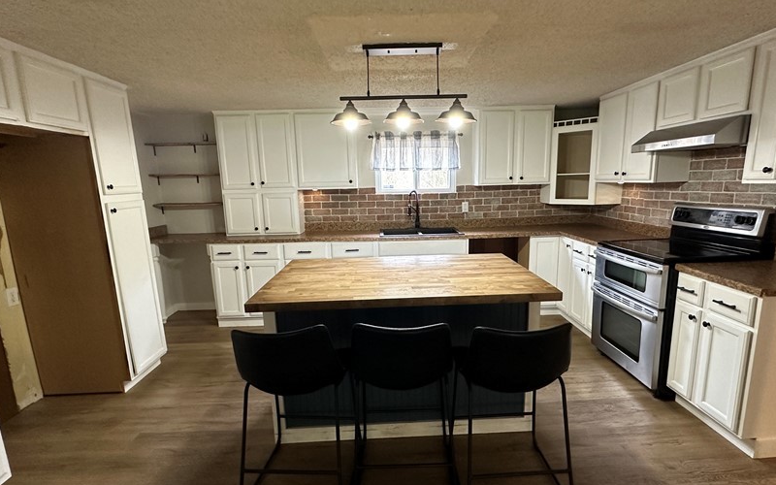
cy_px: 263
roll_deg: +1.1
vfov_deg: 62.1
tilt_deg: -12.0
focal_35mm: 19
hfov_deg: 88.0
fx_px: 402
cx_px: 398
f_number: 2.2
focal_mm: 2.22
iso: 400
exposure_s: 1/60
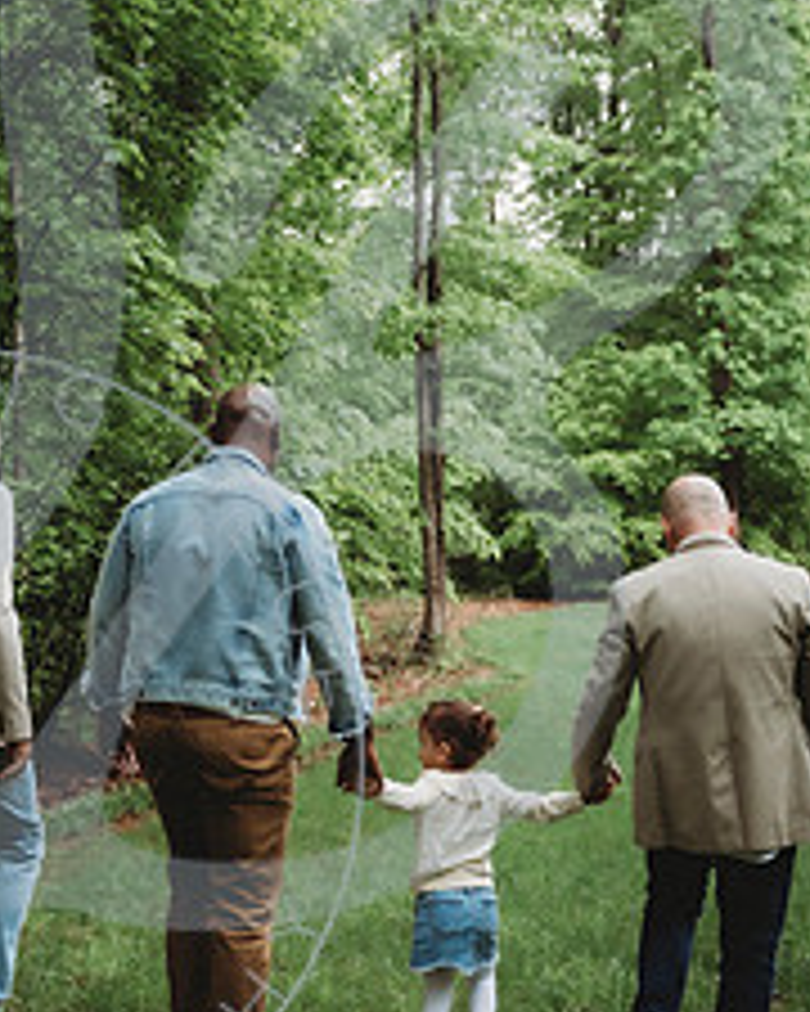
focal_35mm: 60
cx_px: 148
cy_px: 423
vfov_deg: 31.4
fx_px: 1798
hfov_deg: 24.9
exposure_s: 1/200
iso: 100
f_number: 2.8
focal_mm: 32
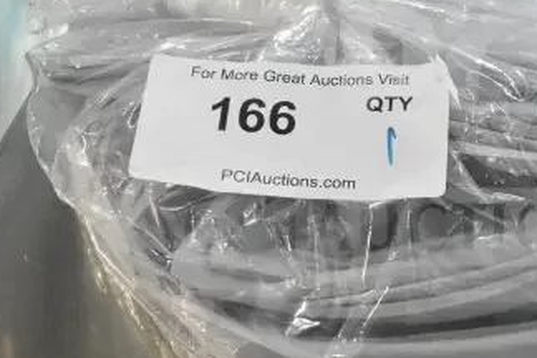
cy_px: 135
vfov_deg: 17.3
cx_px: 481
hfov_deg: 24.9
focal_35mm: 79
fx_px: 1178
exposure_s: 1/200
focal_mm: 28
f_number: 7.1
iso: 6400
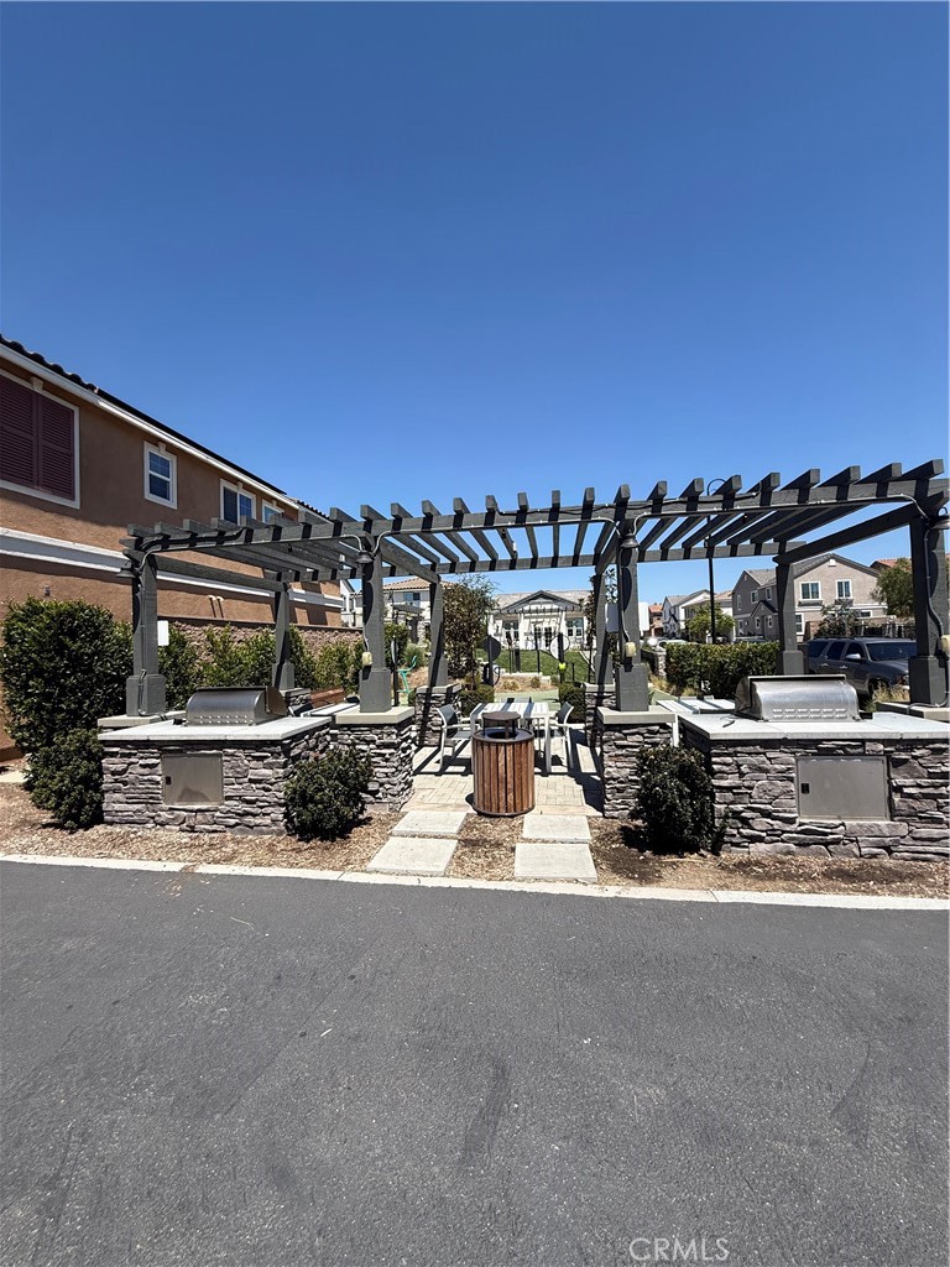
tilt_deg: +1.5
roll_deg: +0.6
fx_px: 512
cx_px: 475
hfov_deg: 85.7
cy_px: 634
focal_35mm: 14
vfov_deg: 102.1
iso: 50
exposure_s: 1/2320
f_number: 2.2
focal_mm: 2.22
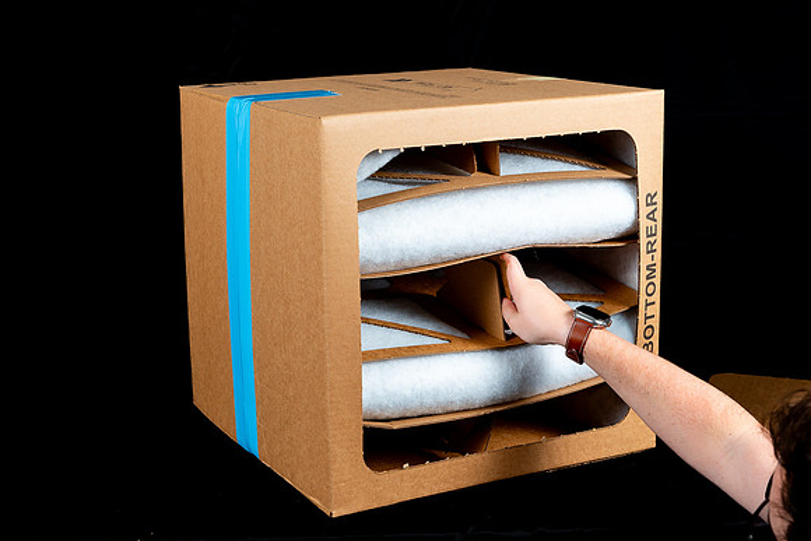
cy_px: 270
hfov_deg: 31.0
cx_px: 406
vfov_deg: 20.9
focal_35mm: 65
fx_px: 1465
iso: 160
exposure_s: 1/125
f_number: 8
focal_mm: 65
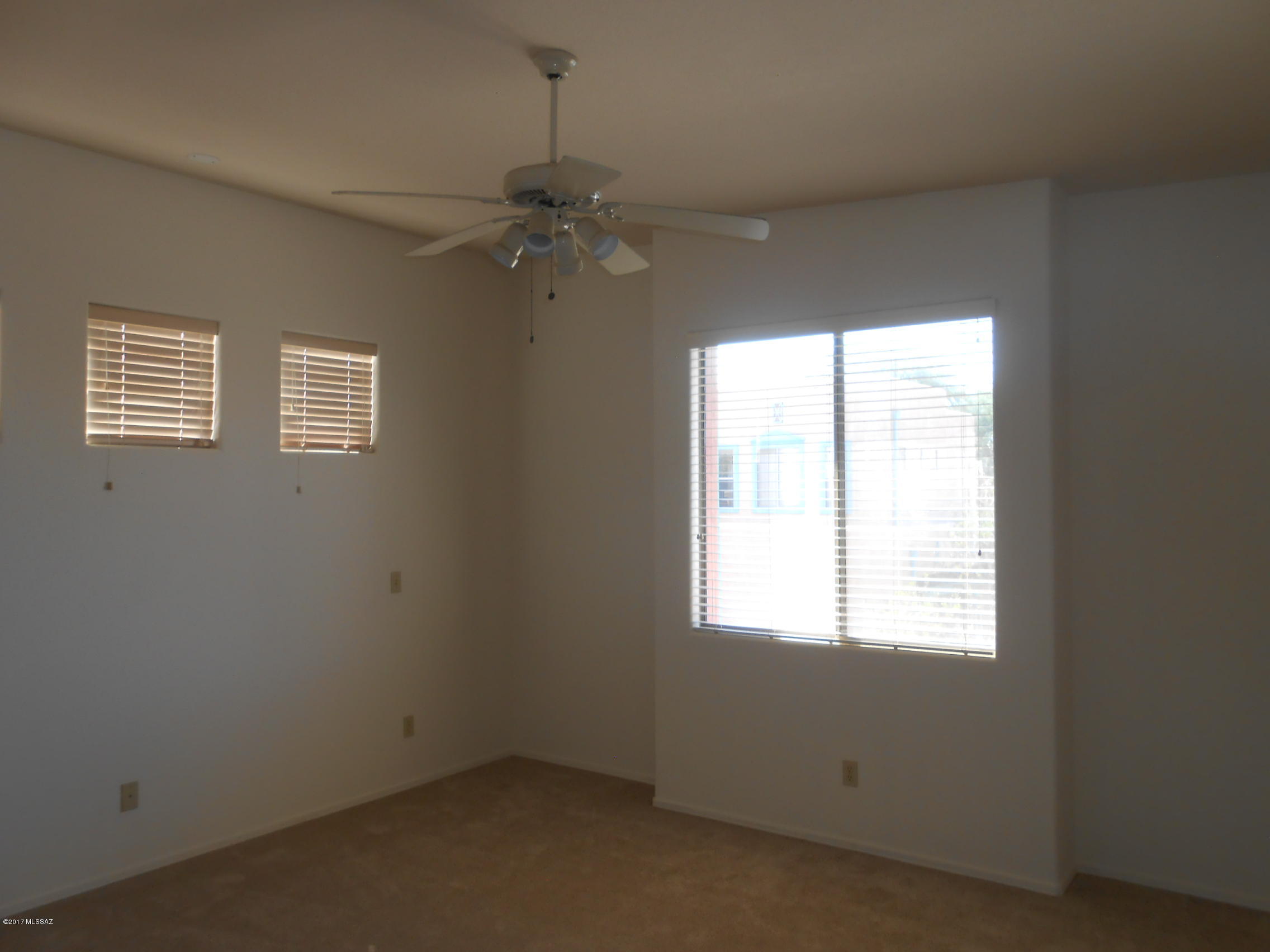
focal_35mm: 26
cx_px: 635
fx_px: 954
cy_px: 476
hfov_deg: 67.3
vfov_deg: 53.1
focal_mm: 4.6
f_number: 3.5
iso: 80
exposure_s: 1/40
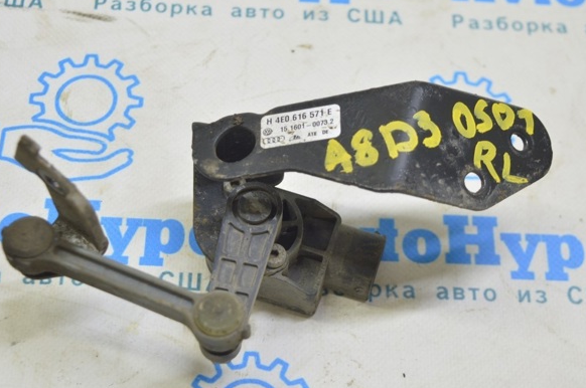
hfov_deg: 30.6
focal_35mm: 66
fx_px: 1073
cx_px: 283
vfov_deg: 20.5
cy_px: 211
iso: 400
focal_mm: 40
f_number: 5.6
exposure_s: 1/20
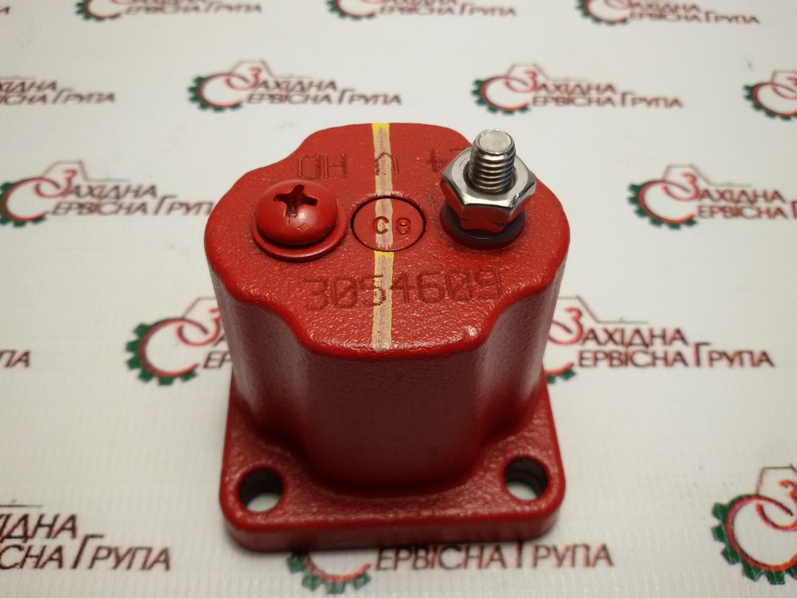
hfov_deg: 58.4
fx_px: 714
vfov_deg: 45.4
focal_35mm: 31
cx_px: 398
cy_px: 299
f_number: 2.4
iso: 64
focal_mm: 2.93
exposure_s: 1/100
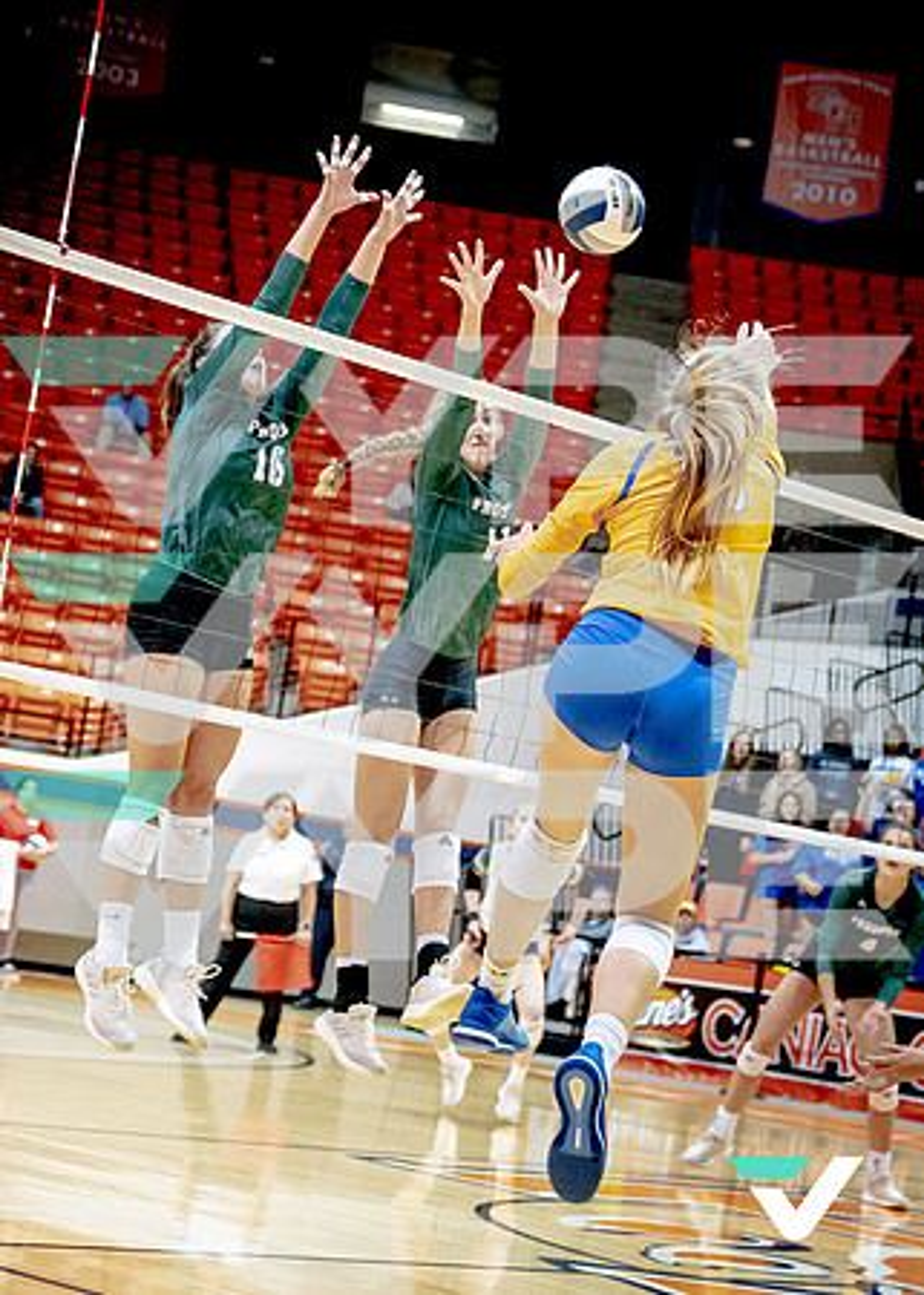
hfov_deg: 15.1
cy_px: 584
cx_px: 551
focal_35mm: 95
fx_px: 3488
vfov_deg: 21.0
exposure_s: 1/1500
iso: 4000
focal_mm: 46
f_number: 2.8
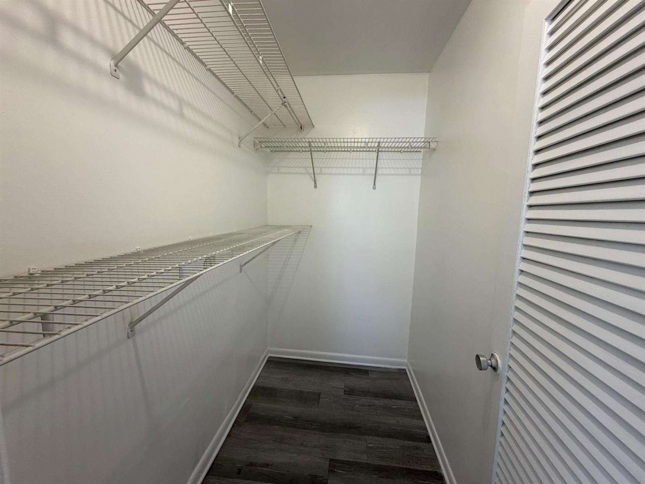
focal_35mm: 14
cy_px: 242
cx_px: 322
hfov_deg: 102.1
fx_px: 261
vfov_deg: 85.7
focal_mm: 2.22
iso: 200
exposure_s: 1/120
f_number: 2.2
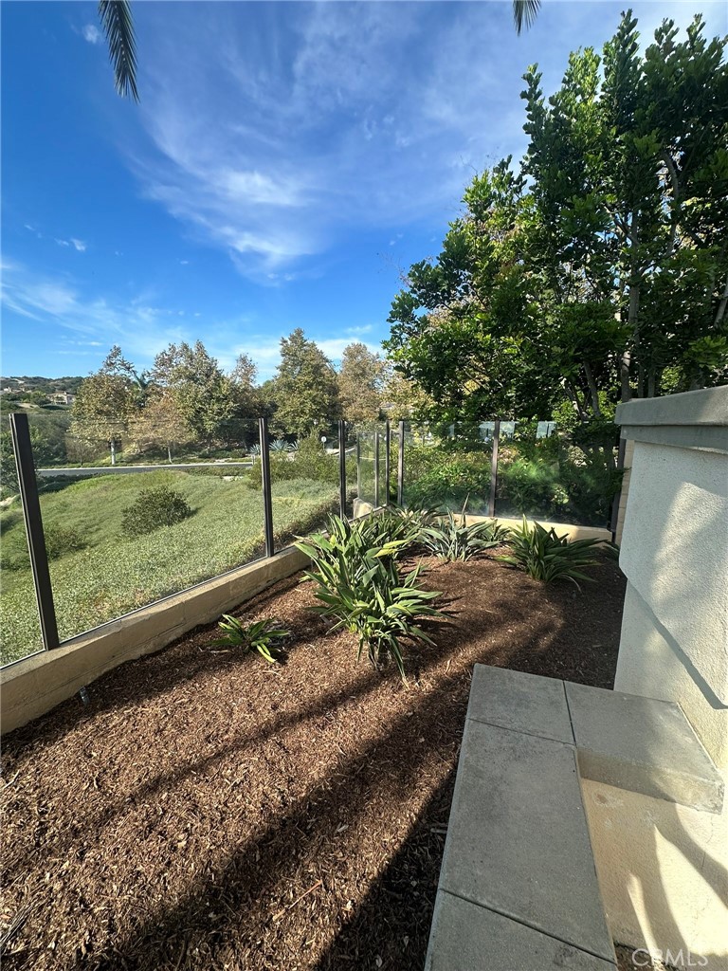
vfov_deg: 102.1
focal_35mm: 14
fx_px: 393
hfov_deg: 85.7
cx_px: 364
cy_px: 486
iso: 40
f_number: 2.2
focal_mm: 2.22
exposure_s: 1/807
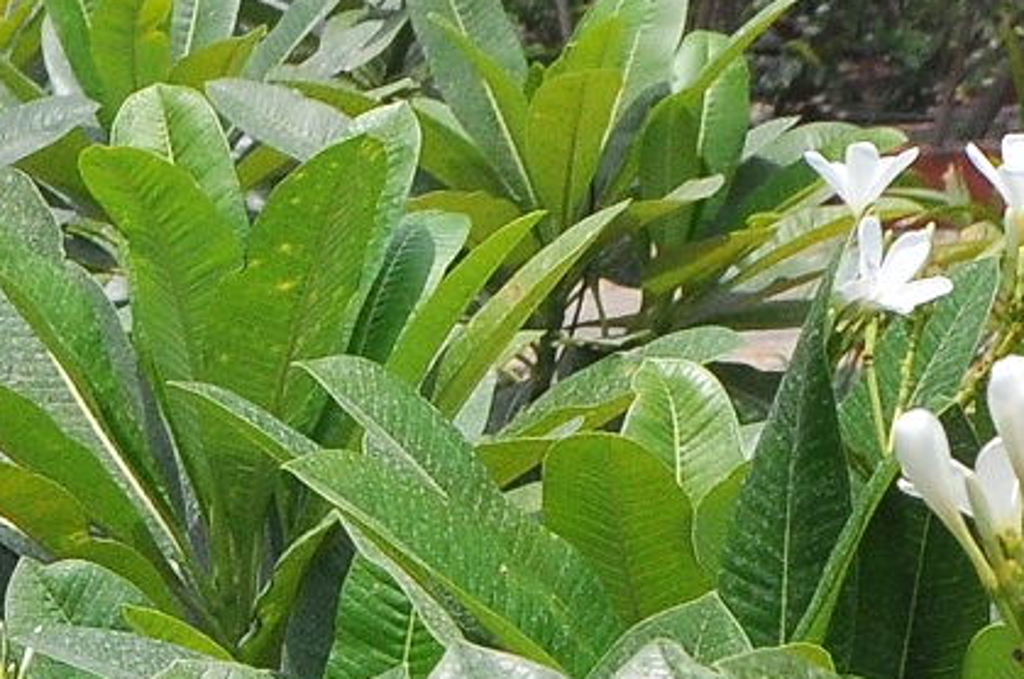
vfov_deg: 3.8
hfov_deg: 5.6
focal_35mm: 358
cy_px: 1119
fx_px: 10167
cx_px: -997
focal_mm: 40
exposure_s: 1/640
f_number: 13
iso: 500
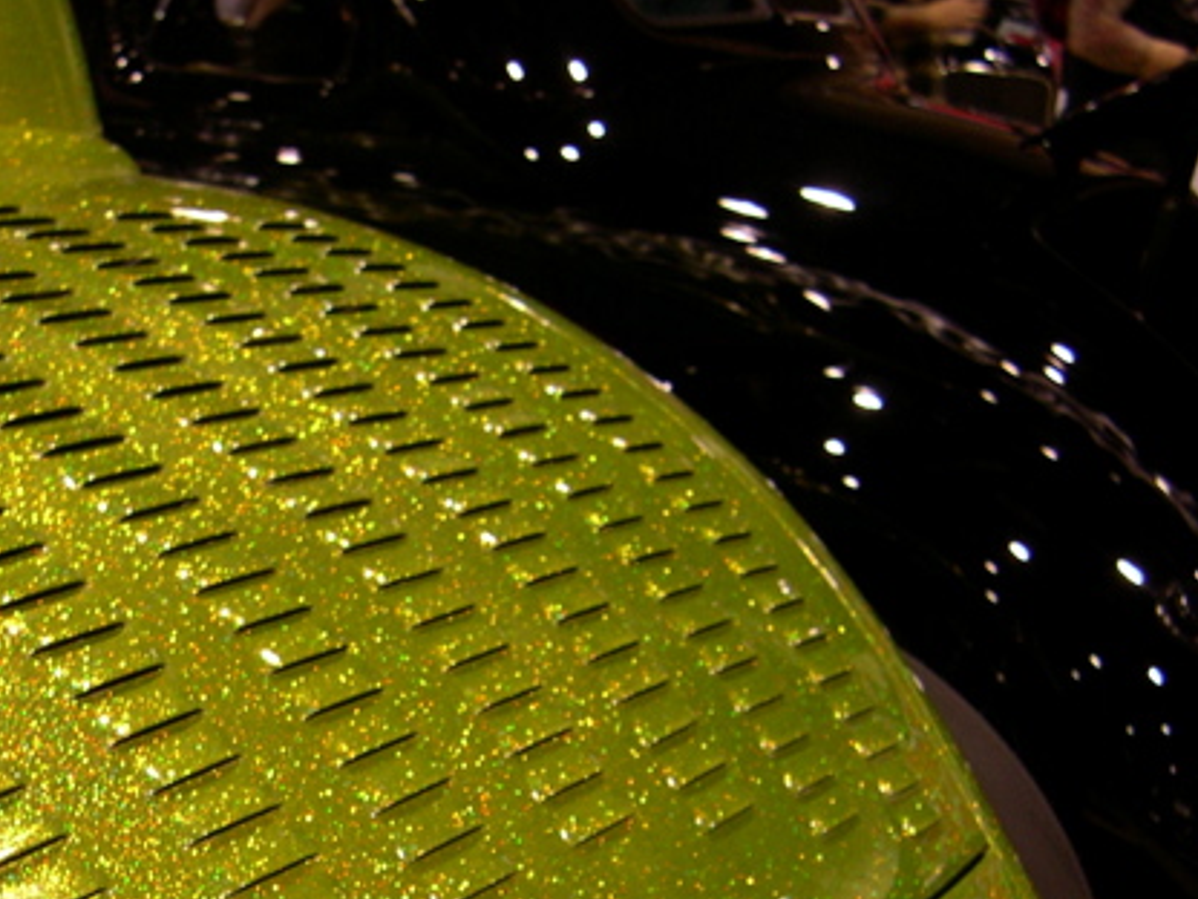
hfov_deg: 25.6
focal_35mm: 73
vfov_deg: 19.7
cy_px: 838
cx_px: 66
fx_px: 2526
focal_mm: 8
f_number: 2.8
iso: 100
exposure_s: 1/21.5
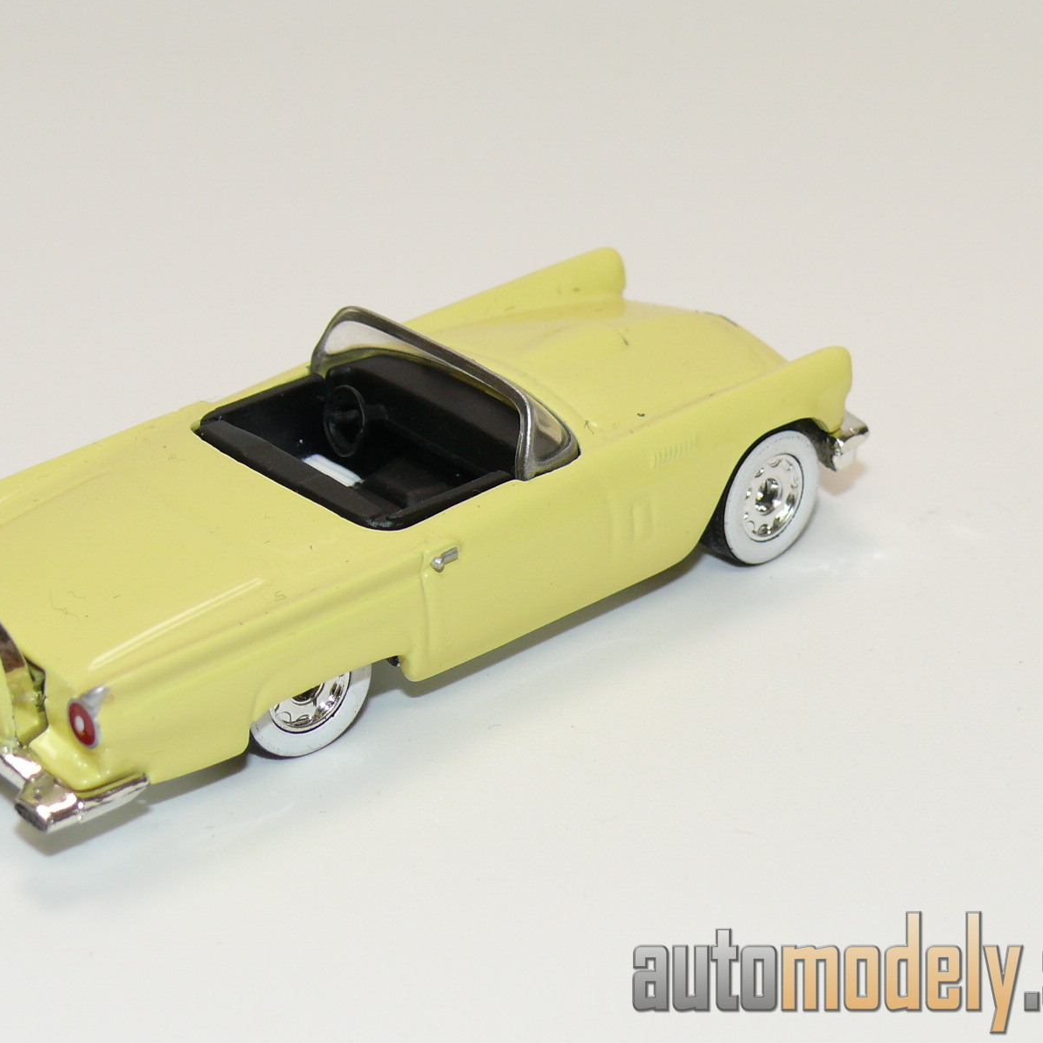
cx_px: 431
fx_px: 3273
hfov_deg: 18.1
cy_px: 520
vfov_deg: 18.1
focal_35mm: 96
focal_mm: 11.9
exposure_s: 1/30
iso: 100
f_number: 4
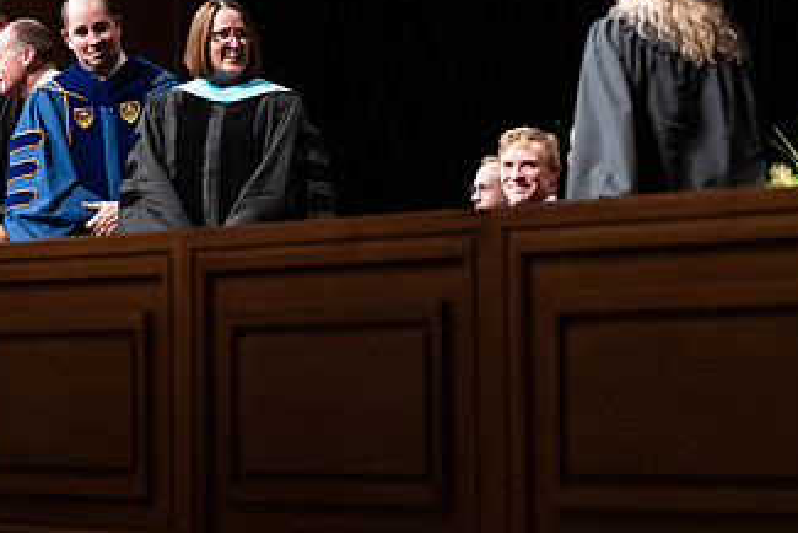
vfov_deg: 6.1
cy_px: 91
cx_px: -87
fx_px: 4967
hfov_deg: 9.1
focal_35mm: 224
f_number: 2.8
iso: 2500
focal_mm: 85
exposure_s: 1/250
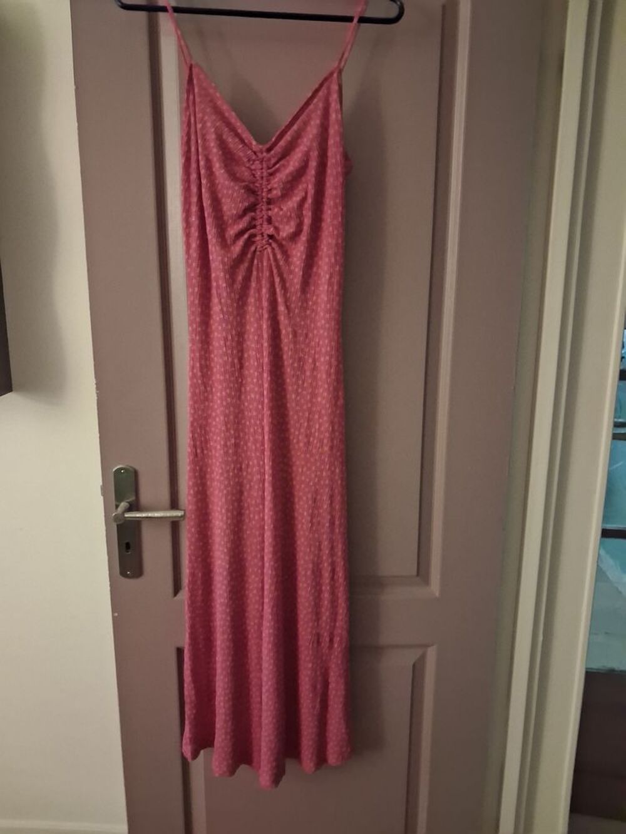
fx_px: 651
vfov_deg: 65.3
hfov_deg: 51.4
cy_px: 417
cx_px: 313
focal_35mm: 27
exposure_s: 1/5
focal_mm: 4
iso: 2000
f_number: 1.8
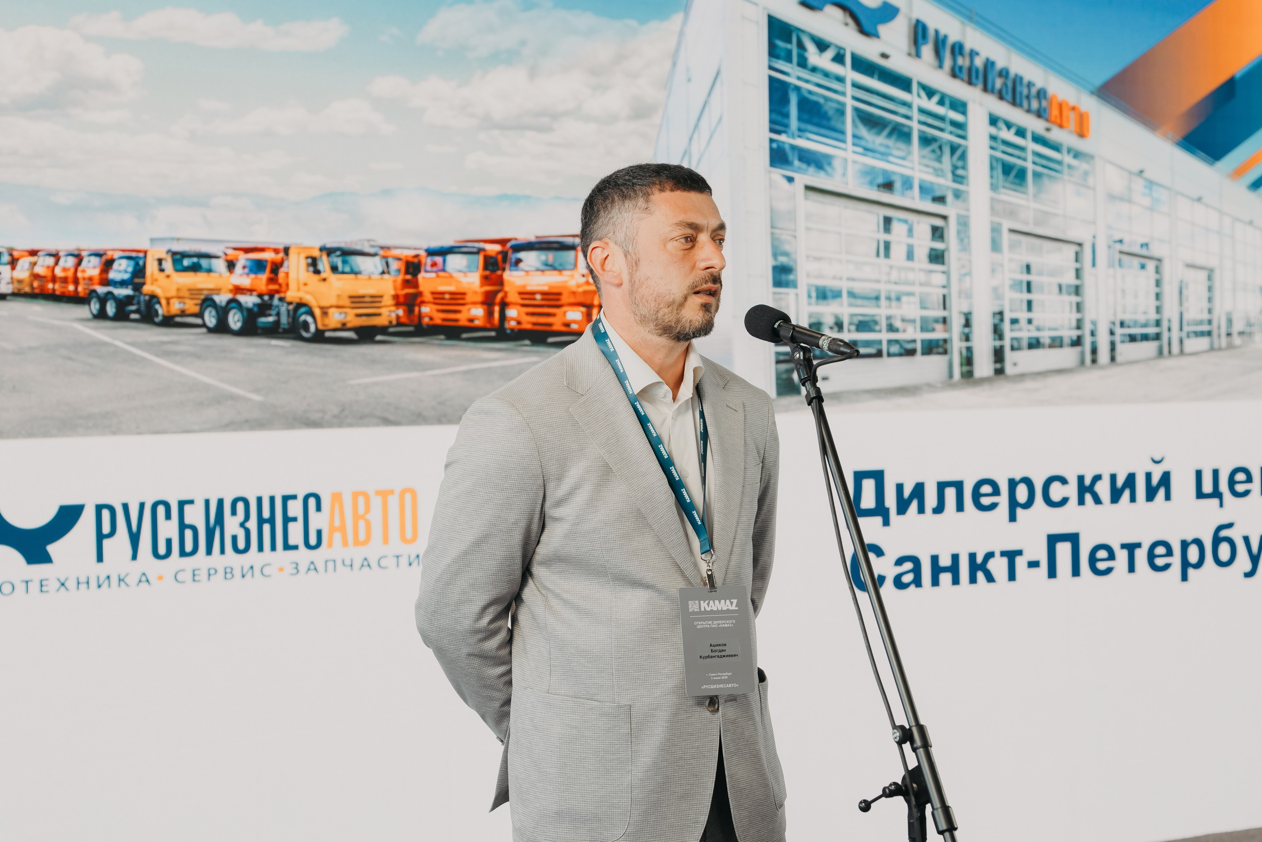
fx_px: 1893
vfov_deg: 25.1
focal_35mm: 54
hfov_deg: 36.9
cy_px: 421
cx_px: 631
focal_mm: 54
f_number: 4.5
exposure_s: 1/125
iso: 500
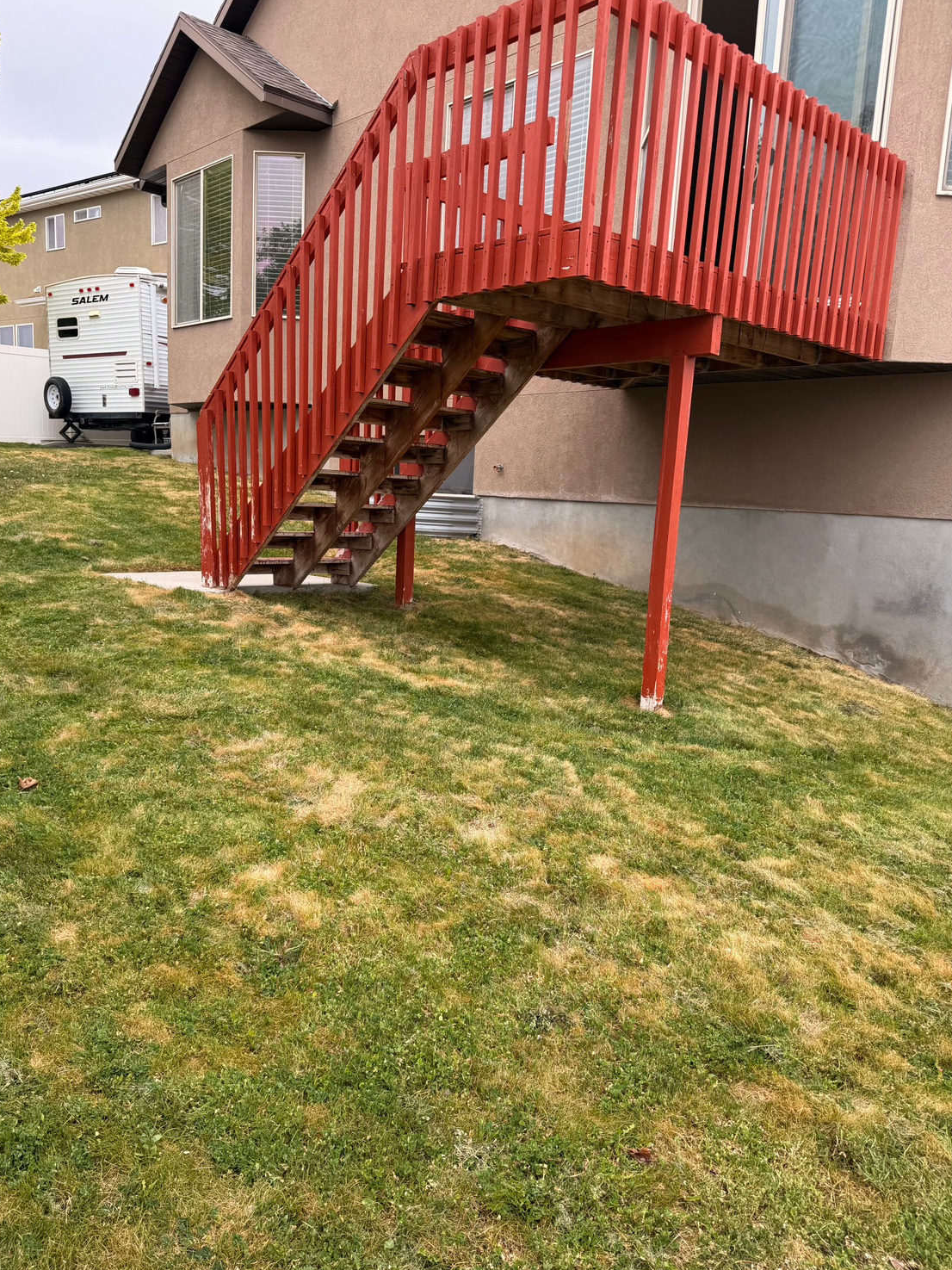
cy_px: 645
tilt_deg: -9.5
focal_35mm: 25
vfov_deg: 69.4
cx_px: 462
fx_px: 917
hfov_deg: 54.9
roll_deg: -2.6
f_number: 1.78
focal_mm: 6.76
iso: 100
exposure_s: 1/813
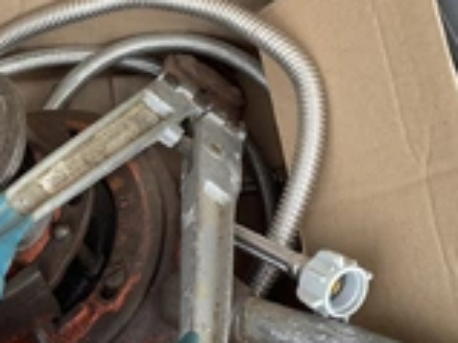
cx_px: 20
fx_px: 1031
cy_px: 138
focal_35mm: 78
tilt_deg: -72.3
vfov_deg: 18.9
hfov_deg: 24.1
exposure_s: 1/137
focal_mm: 3.3
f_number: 2.4
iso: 25
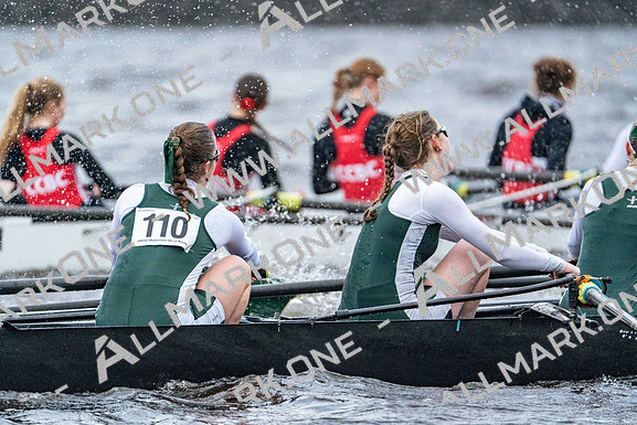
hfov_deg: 3.4
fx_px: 10672
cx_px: 319
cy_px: 212
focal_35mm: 603
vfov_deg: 2.3
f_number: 6.3
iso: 8000
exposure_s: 1/1600
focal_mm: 600
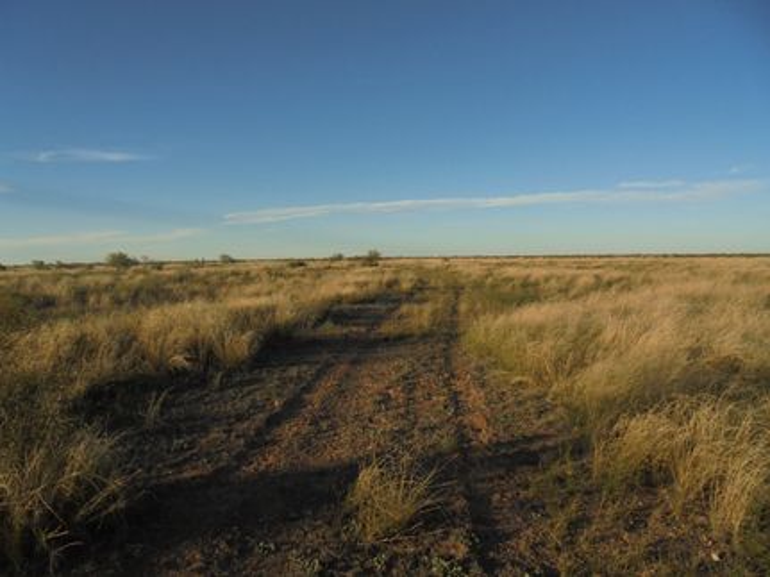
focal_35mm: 26
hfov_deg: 67.3
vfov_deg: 53.0
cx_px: 385
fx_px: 578
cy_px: 288
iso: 100
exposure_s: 1/500
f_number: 3.5
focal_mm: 4.6
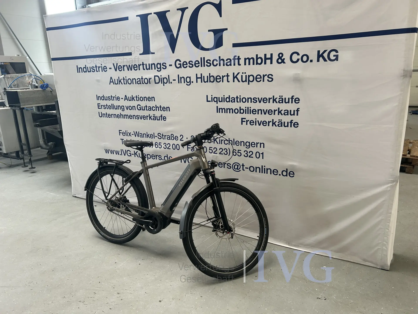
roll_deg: +2.4
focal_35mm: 26
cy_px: 157
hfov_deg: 67.3
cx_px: 209
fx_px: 314
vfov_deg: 53.1
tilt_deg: -15.6
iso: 64
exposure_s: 1/121
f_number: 1.5
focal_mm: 5.7
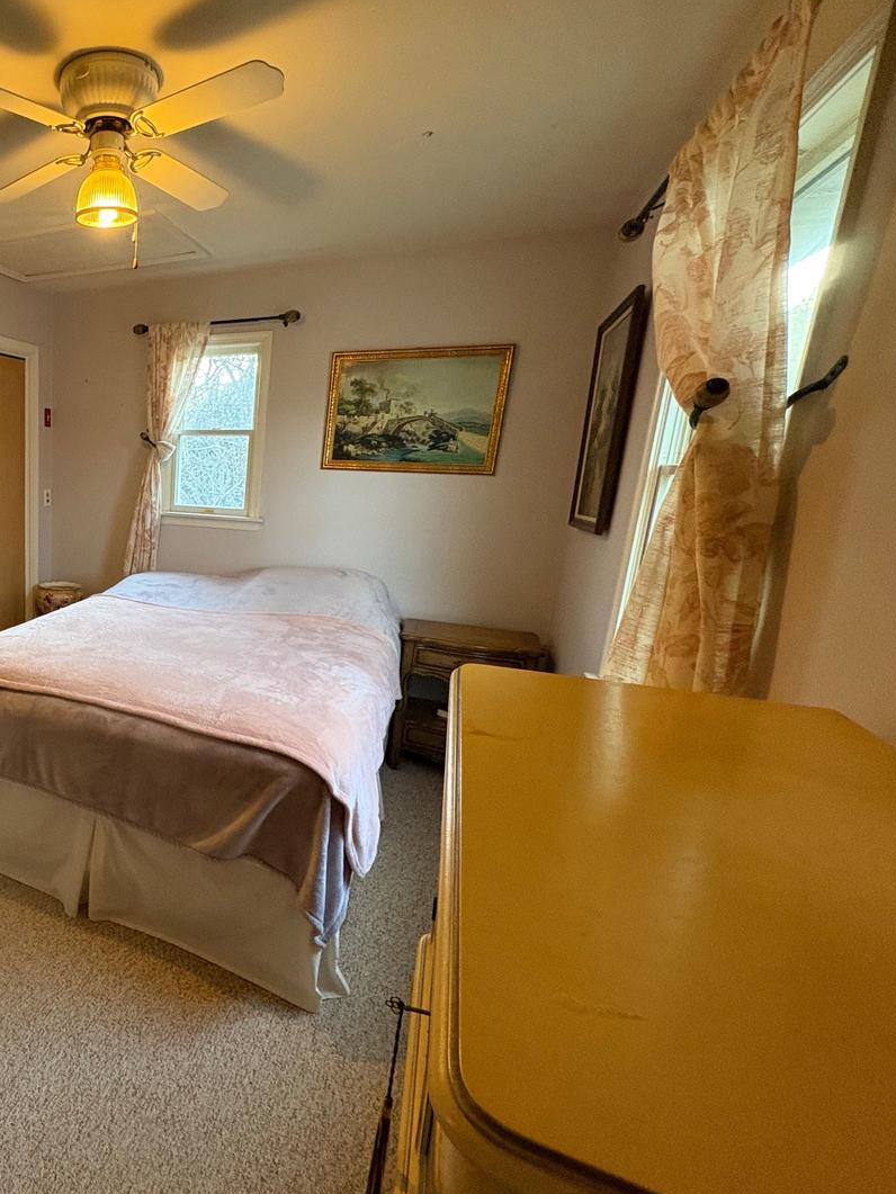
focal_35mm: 19
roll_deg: -1.3
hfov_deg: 58.7
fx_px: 656
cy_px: 598
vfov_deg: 84.7
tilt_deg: -11.9
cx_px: 90
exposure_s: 1/60
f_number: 2.2
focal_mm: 2.22
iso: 400
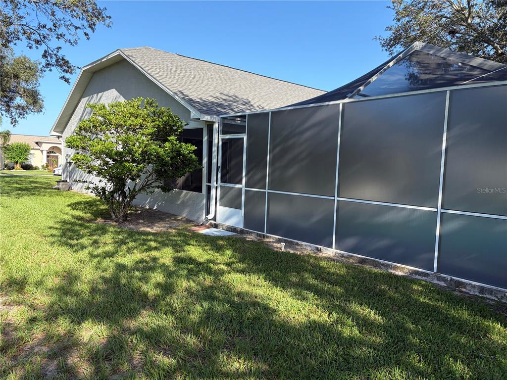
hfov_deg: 67.3
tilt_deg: -4.0
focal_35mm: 26
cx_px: 254
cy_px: 190
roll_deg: -1.6
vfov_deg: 53.1
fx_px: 381
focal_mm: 5.96
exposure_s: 1/1196
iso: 50
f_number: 1.6
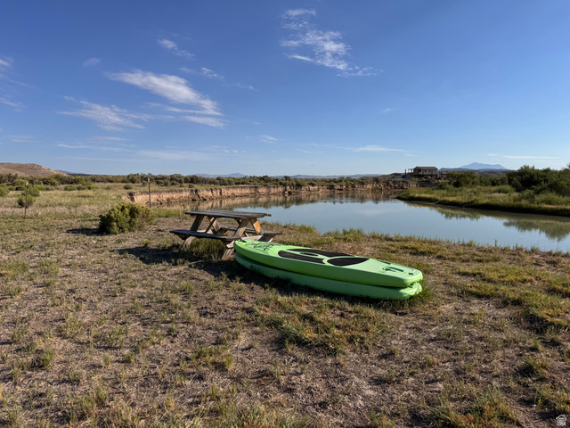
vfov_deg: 56.8
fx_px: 395
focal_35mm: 24
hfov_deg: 71.6
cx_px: 285
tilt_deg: -5.5
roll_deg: -0.4
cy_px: 214
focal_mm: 6.76
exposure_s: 1/6410
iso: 80
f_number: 1.78
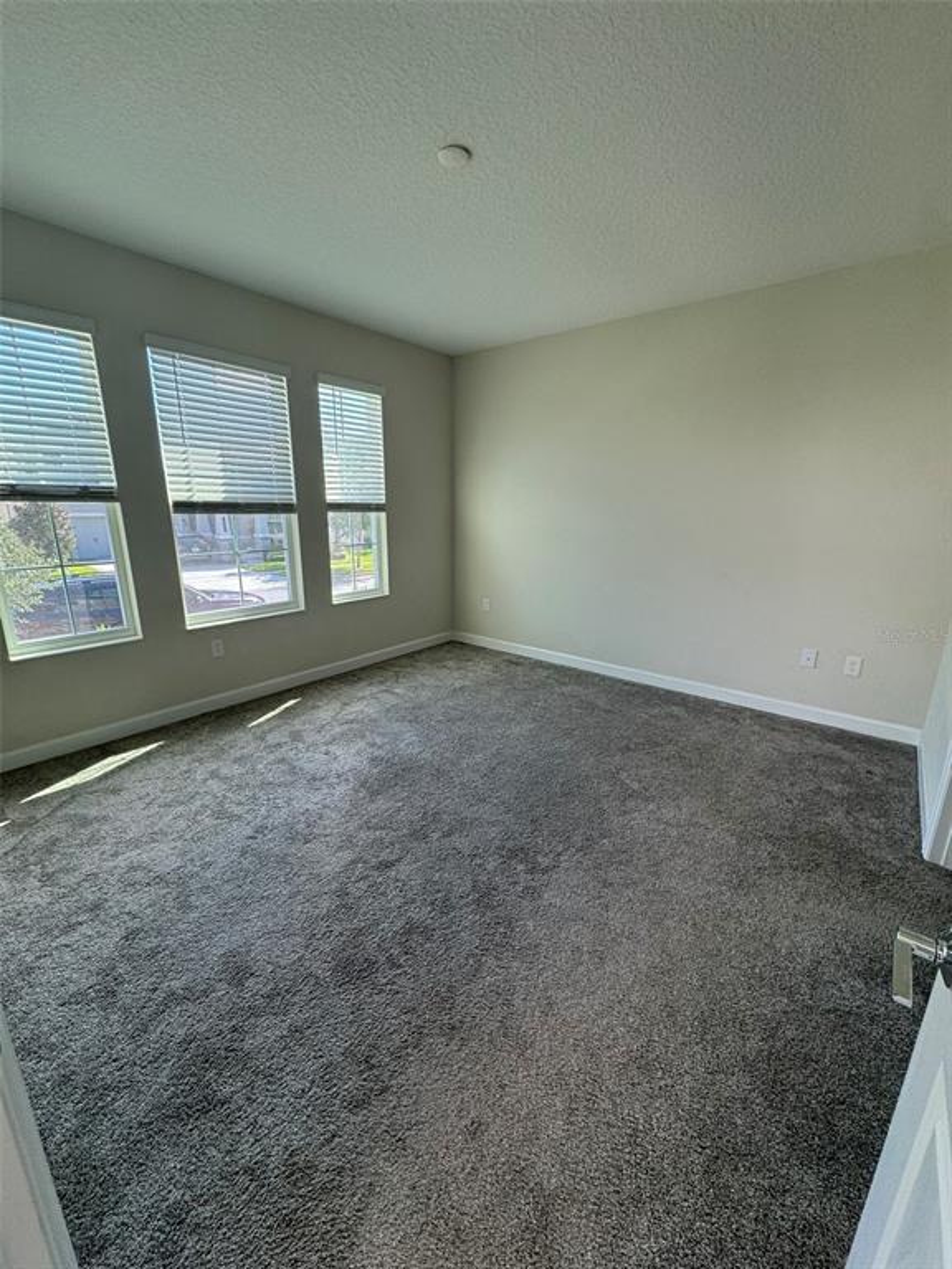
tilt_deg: -14.4
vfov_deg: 102.1
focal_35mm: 14
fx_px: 513
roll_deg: +0.0
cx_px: 476
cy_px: 634
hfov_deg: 85.7
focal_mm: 2.22
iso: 80
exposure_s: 1/120
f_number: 2.2
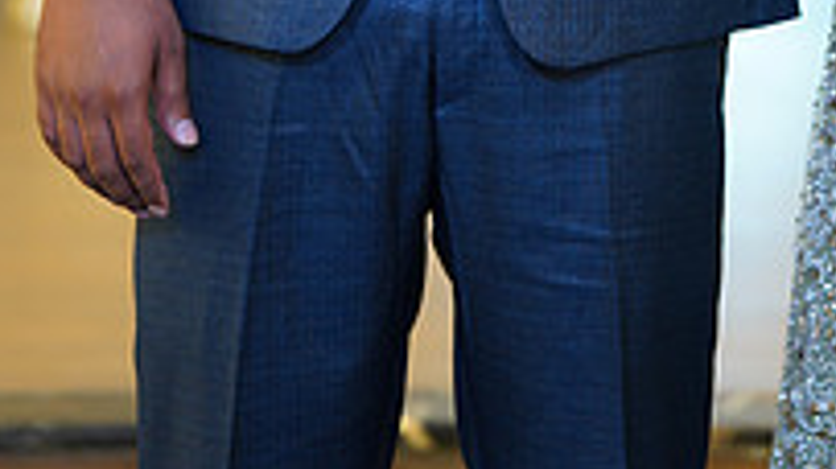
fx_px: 5628
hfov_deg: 8.5
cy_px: -695
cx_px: 715
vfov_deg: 4.6
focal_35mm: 254
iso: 200
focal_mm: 85
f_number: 1.8
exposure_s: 1/160
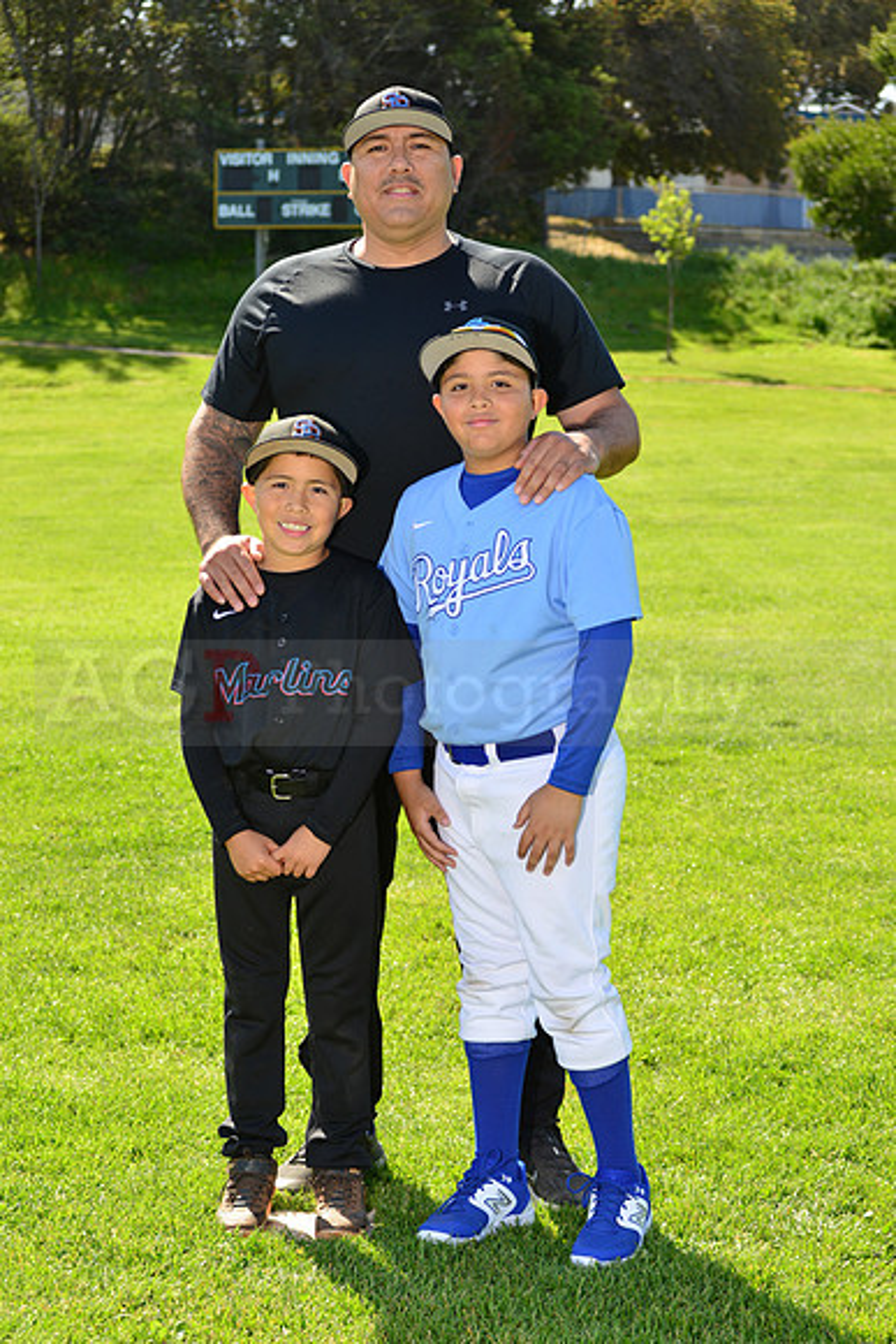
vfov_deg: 25.4
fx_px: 2985
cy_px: 672
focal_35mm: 80
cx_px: 448
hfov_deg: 17.1
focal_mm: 80
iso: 200
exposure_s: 1/250
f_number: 8
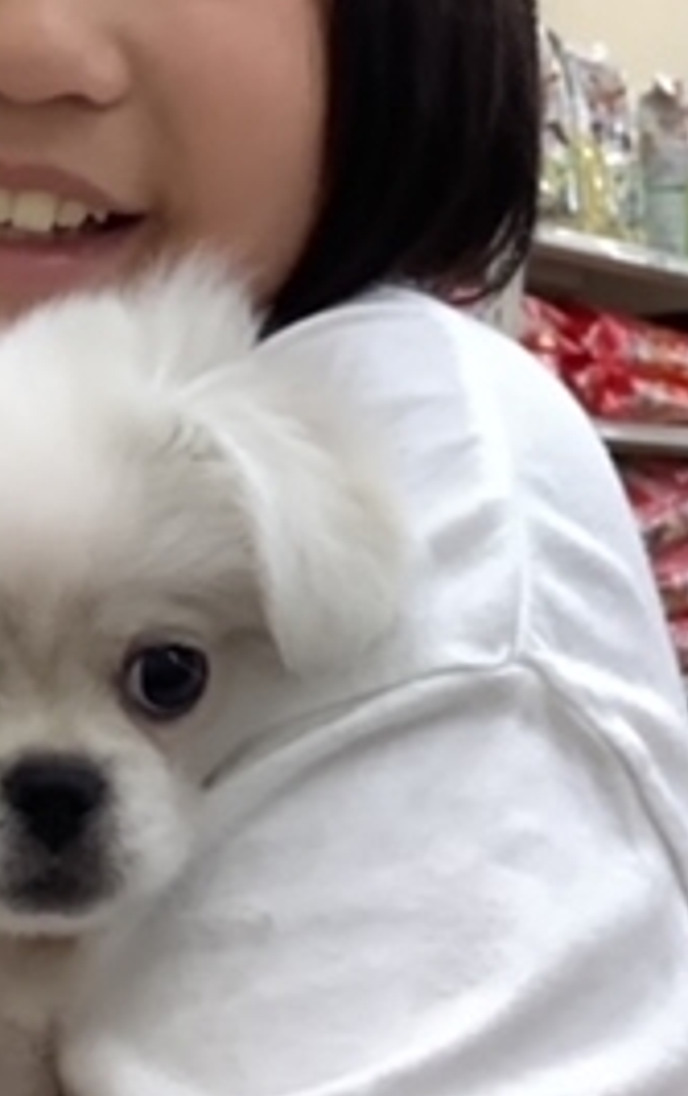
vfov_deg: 27.5
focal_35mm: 74
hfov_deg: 17.1
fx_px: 2213
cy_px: 293
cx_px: -70
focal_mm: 3.3
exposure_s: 1/60
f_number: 2.4
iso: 200
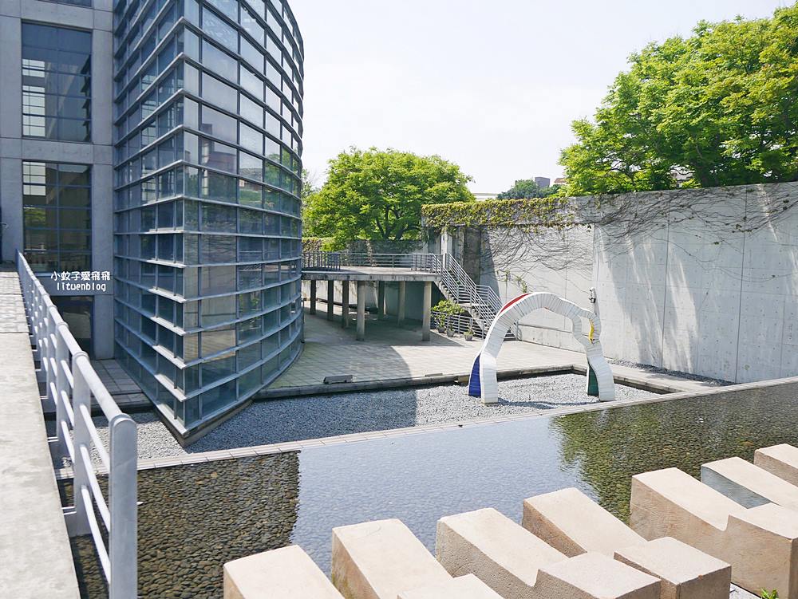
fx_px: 646
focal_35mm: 28
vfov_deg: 49.8
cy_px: 300
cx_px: 399
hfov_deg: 63.4
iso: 200
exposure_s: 1/800
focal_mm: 14
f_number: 5
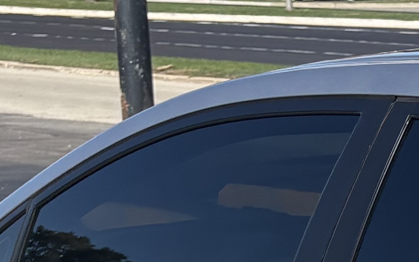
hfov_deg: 11.3
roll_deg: +0.6
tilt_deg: -17.5
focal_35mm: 169
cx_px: 807
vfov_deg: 7.4
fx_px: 1930
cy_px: 576
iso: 50
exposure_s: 1/3279
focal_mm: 5.96
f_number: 1.6
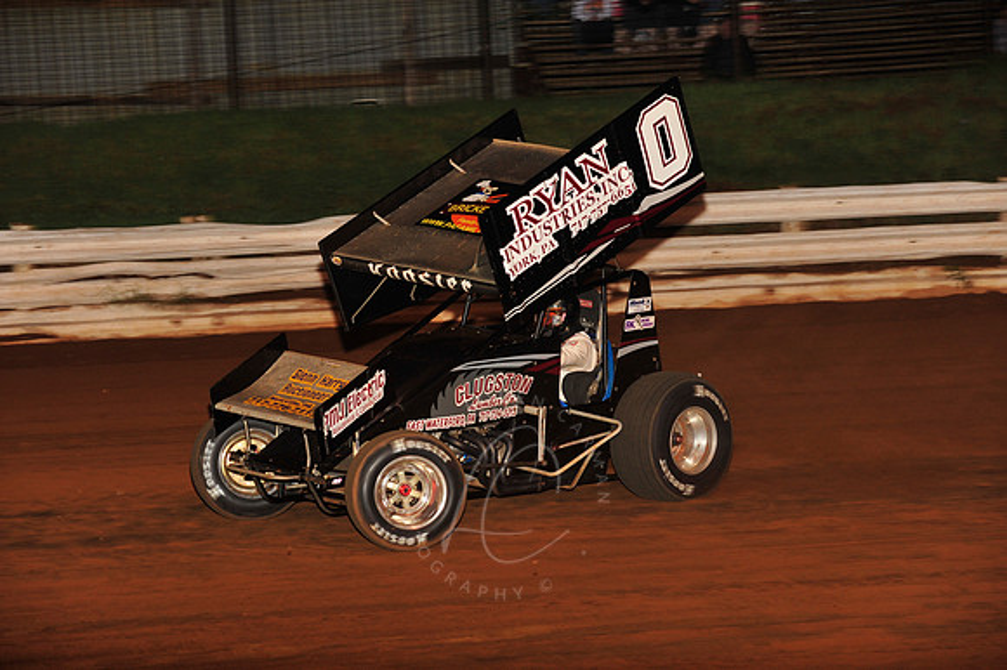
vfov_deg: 11.0
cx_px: 504
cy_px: 335
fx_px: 3494
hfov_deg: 16.4
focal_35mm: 125
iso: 800
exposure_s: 1/320
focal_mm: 125
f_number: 6.3
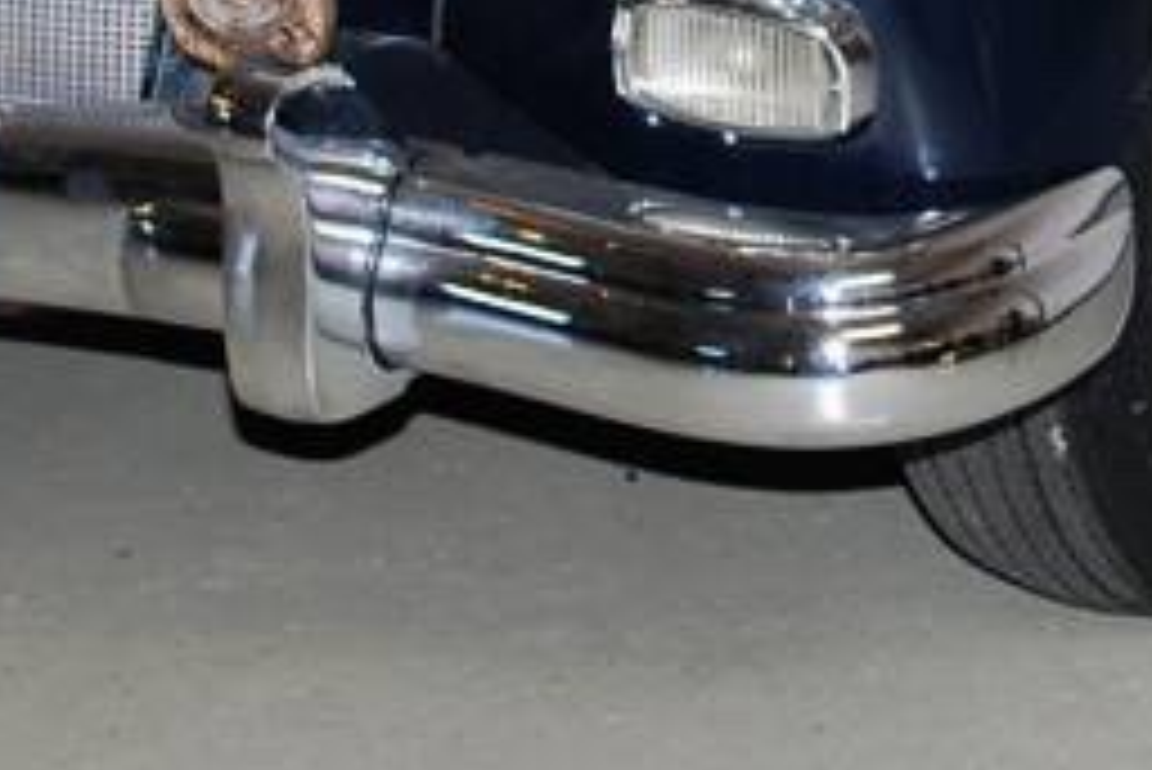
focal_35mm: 168
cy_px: -493
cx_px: 896
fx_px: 5379
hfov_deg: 12.2
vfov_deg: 8.0
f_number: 4.5
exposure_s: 1/60
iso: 220
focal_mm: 28
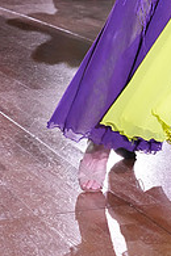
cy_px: -54
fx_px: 1147
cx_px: 159
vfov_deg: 12.5
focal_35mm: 161
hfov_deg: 8.5
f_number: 6.3
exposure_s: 1/320
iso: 5000
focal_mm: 54
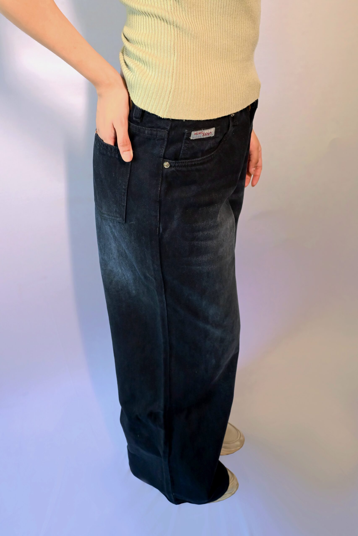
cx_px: 179
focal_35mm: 35
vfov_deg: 54.4
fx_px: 522
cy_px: 268
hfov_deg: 37.9
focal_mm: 35
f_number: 9
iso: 2000
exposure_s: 1/100
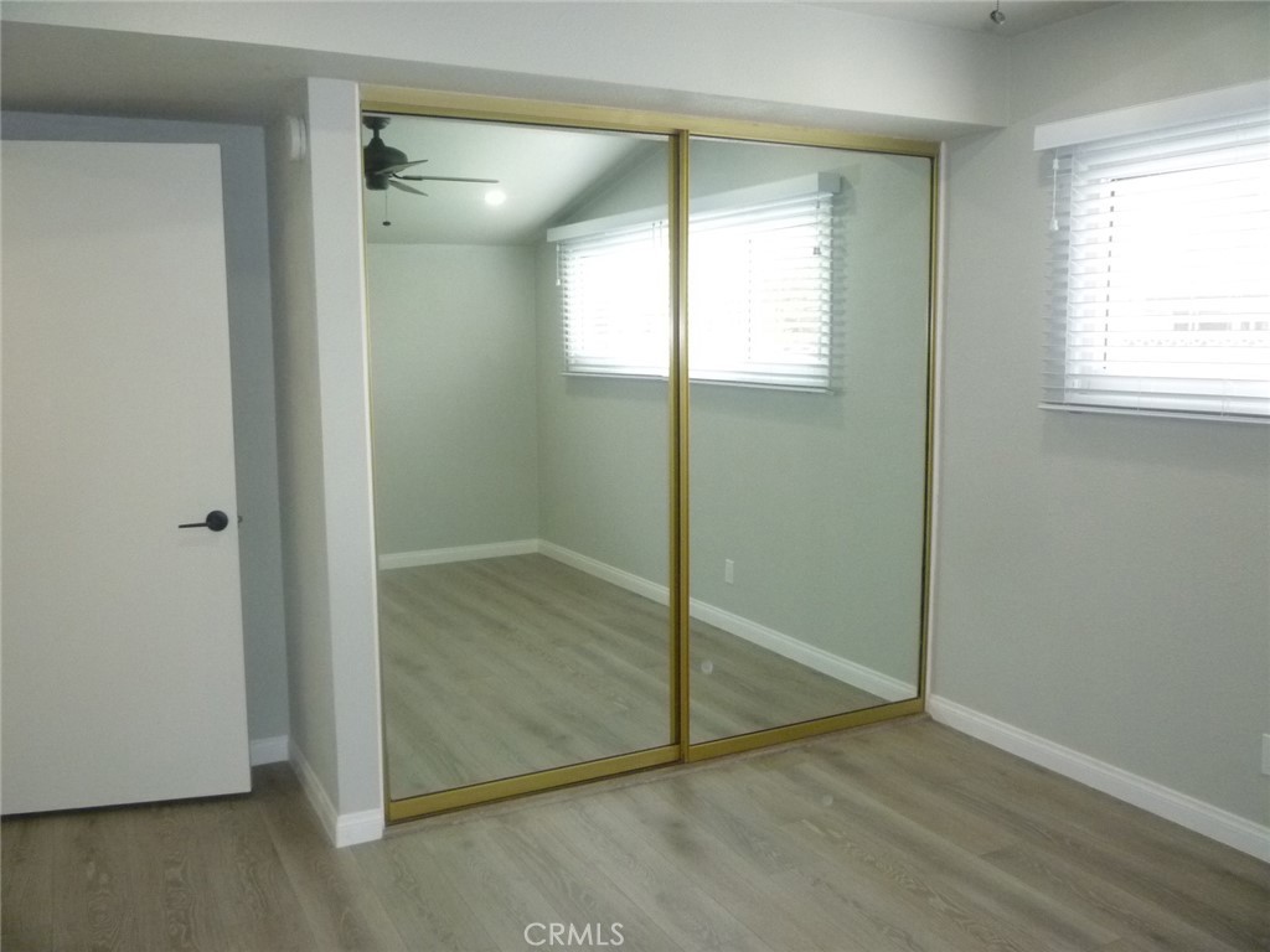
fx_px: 1064
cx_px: 635
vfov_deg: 48.2
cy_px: 476
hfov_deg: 61.7
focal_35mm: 29
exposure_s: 1/125
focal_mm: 5.2
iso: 400
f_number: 3.3
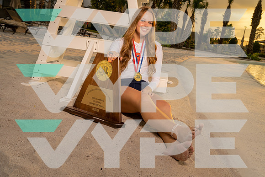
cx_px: 132
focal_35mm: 35
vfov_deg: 37.9
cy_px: 88
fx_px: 258
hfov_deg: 54.4
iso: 125
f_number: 5.6
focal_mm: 35
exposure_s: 1/800
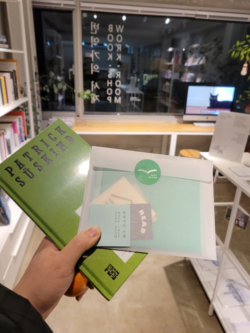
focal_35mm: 26
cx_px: 125
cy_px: 166
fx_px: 250
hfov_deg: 53.1
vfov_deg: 67.3
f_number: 1.8
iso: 250
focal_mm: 5.4
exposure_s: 1/120
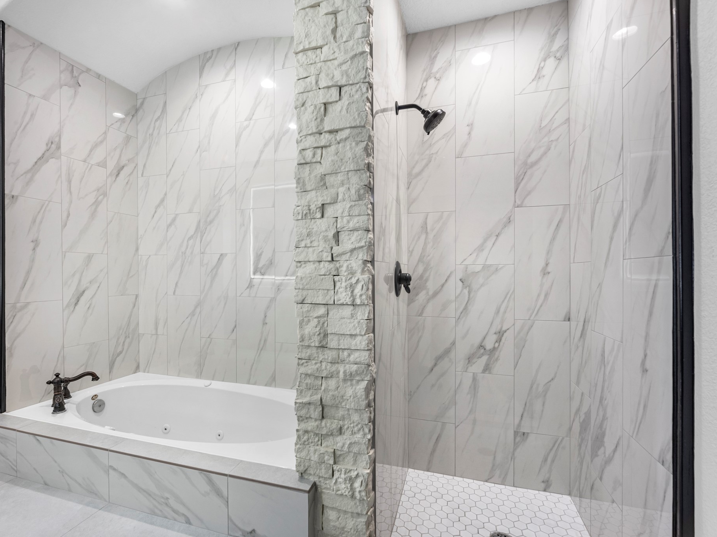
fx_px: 331
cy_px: 269
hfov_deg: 94.4
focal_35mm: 16
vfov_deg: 78.1
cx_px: 336
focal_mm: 14
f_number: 9
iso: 250
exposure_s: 1/25
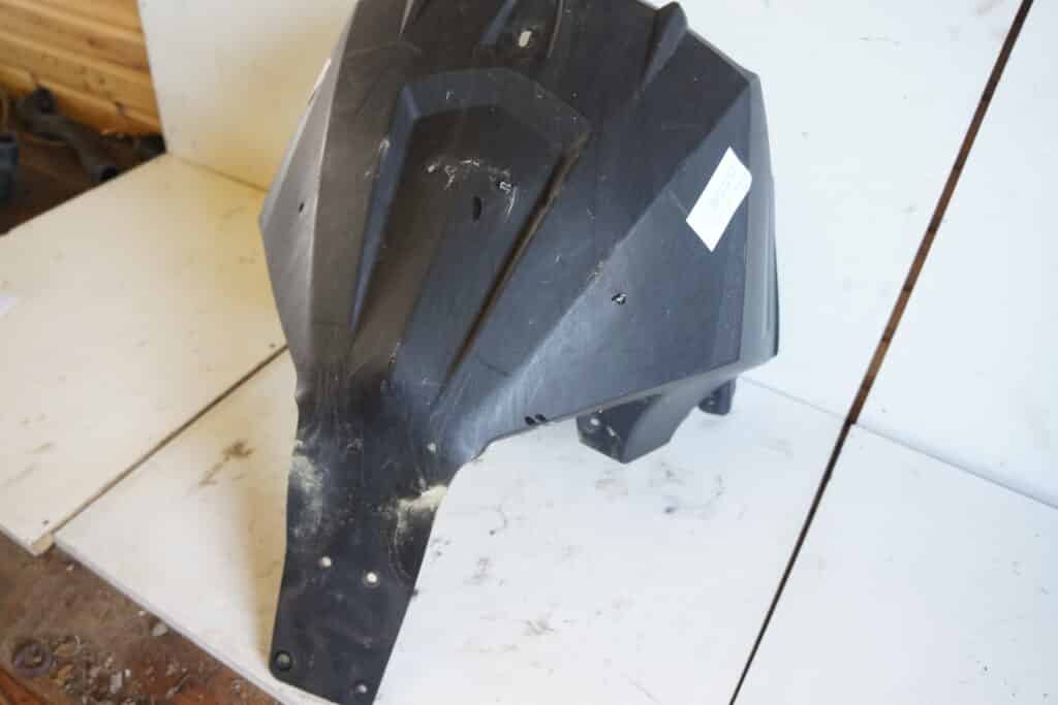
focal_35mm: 27
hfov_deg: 67.4
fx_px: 794
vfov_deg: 47.9
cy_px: 352
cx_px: 529
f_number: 4
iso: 640
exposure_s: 1/60
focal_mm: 18
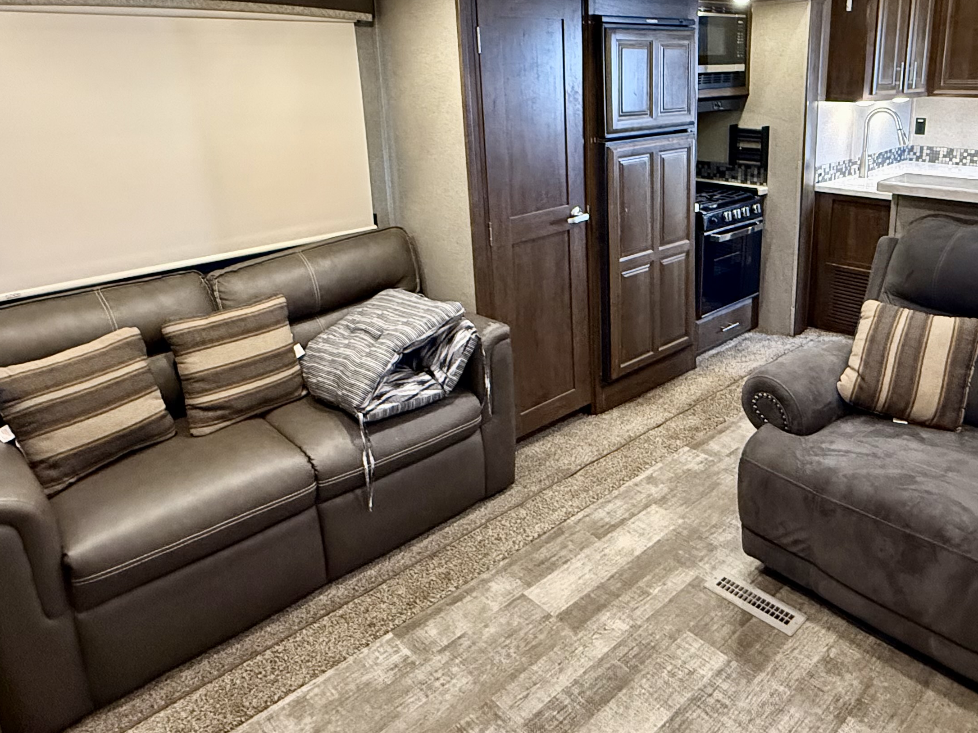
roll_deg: +0.7
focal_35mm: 26
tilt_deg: -15.2
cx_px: 608
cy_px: 249
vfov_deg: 52.1
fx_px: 735
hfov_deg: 66.4
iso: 1000
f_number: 2.2
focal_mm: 2.22
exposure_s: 1/60
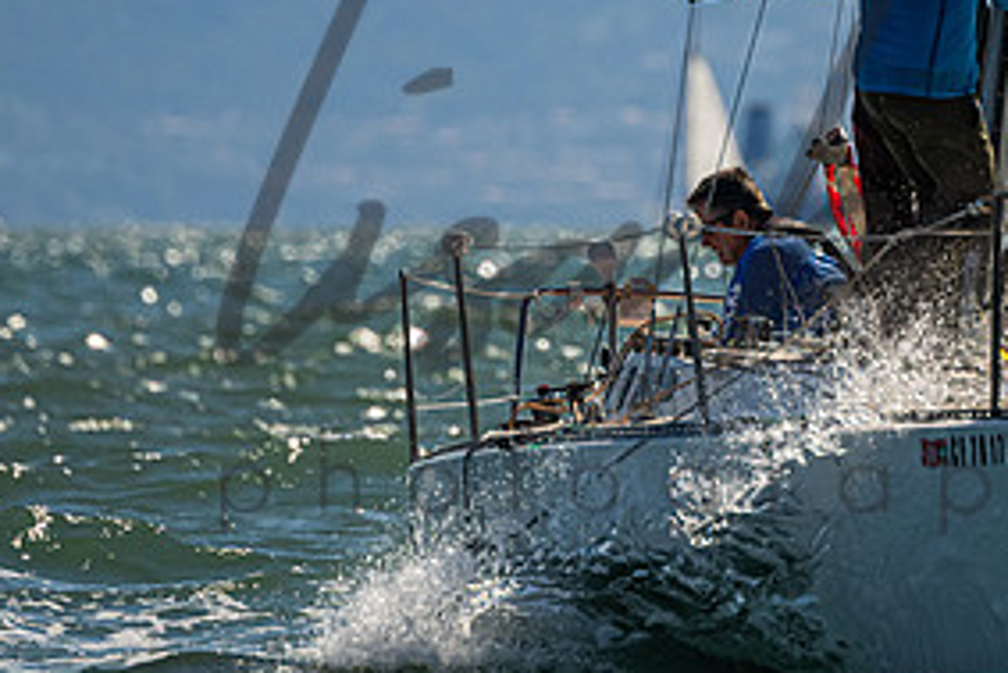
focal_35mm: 1113
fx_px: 31179
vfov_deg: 1.2
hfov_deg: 1.9
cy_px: 73
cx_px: 721
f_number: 5.6
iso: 400
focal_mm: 400
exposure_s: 1/6400
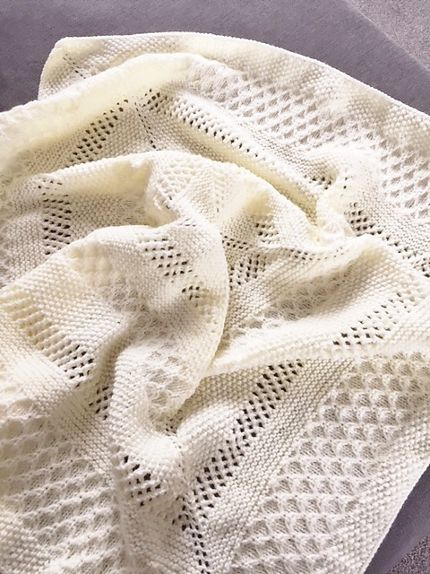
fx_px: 480
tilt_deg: -70.4
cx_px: 215
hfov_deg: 48.2
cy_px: 287
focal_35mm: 29
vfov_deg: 61.7
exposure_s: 1/33
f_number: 2.2
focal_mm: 4.15
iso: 32
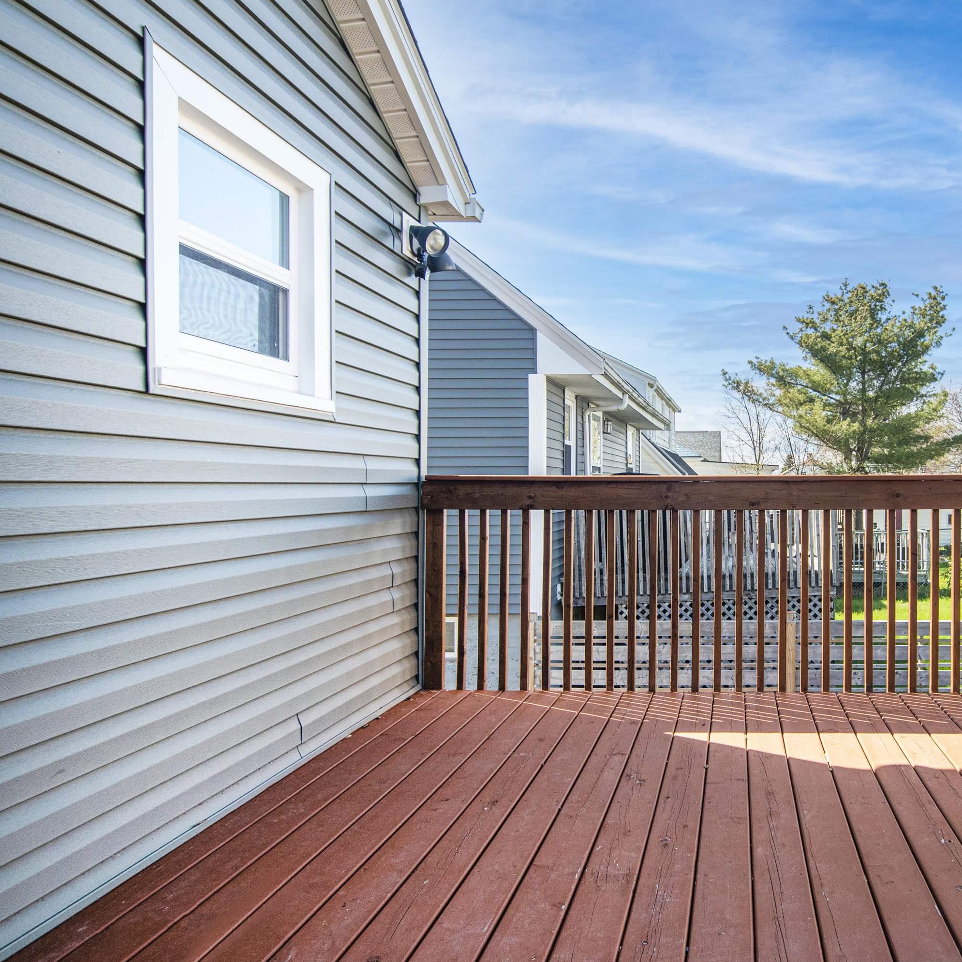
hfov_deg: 66.3
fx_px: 681
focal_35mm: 22
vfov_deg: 70.5
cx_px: 717
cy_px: 486
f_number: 7.1
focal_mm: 11
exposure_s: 1/200
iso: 400
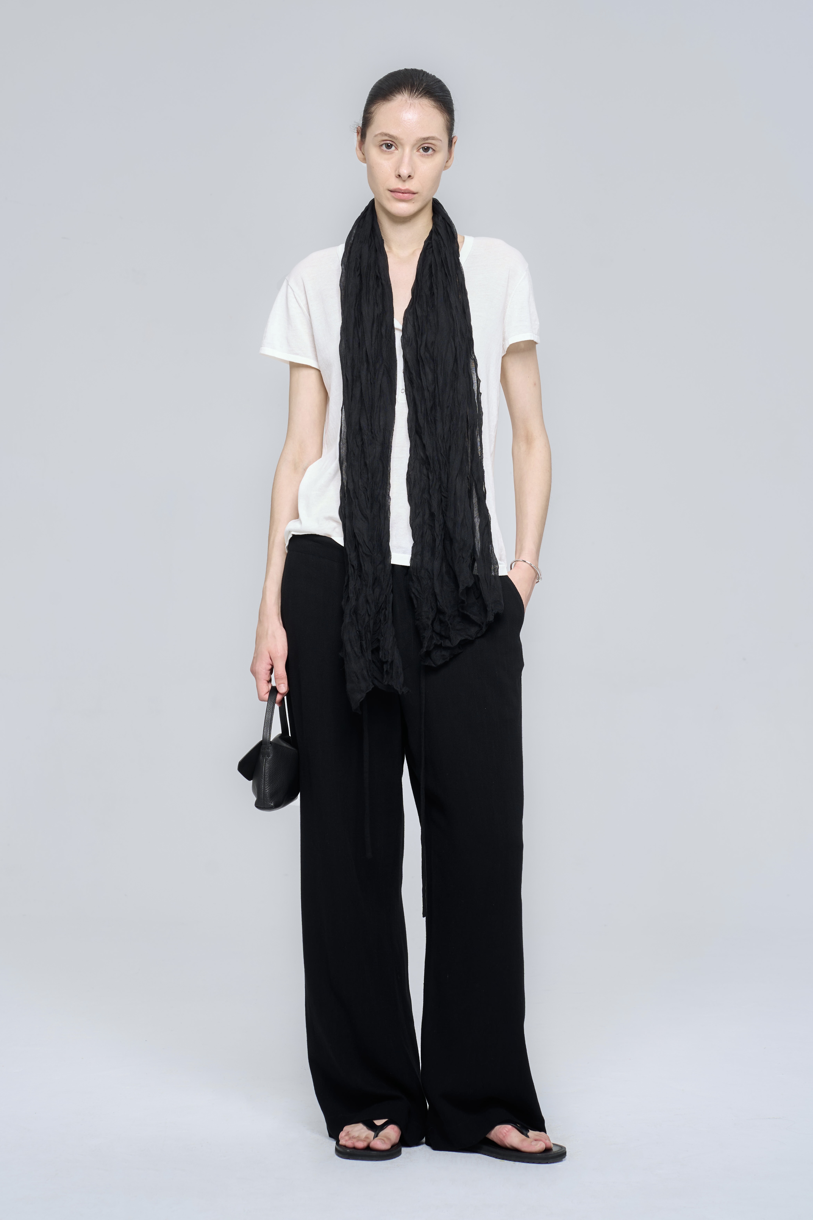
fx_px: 2879
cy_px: 610
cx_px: 406
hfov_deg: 16.1
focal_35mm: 85
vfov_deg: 23.9
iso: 200
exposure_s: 1/125
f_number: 8
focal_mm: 85
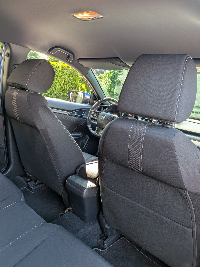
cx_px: 100
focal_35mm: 24
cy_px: 134
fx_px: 185
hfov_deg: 56.8
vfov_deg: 71.6
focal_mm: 4.53
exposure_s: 1/60
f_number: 1.7
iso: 27
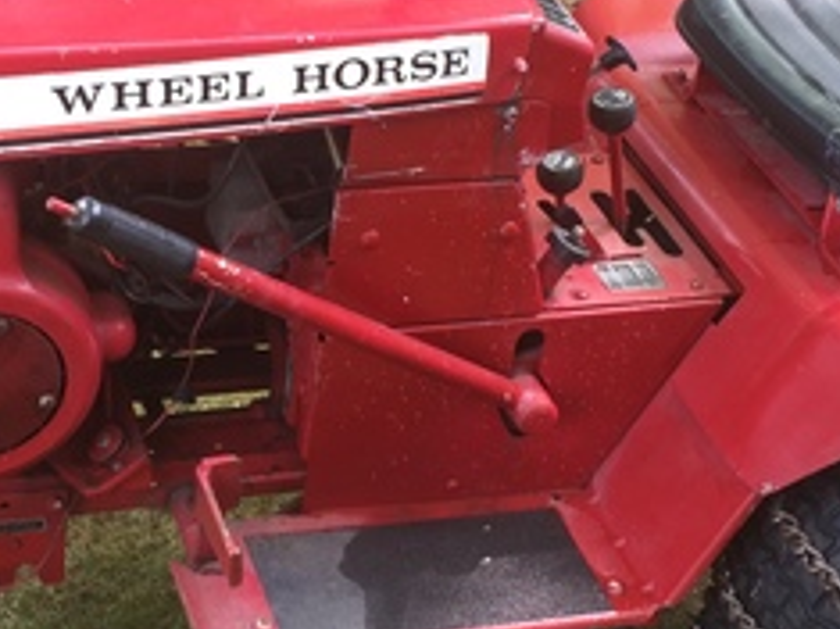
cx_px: 336
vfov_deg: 18.6
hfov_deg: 24.7
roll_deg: -3.7
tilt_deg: -30.0
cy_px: 232
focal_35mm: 79
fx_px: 1916
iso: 32
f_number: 2.2
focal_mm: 4.15
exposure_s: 1/40
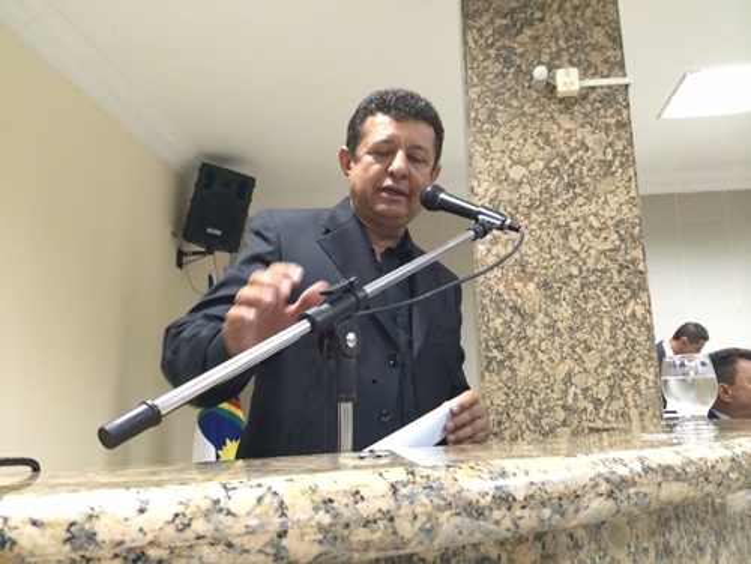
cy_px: 282
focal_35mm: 30
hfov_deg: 60.0
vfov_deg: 46.8
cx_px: 376
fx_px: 651
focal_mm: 4.12
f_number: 2.2
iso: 320
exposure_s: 1/20
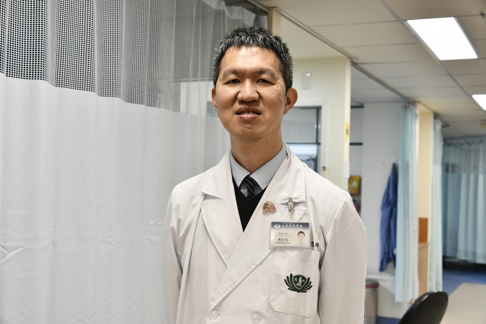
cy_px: 162
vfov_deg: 28.1
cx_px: 243
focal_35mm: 48
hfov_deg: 41.1
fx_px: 648
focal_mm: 48
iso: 2500
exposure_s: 1/160
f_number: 6.3
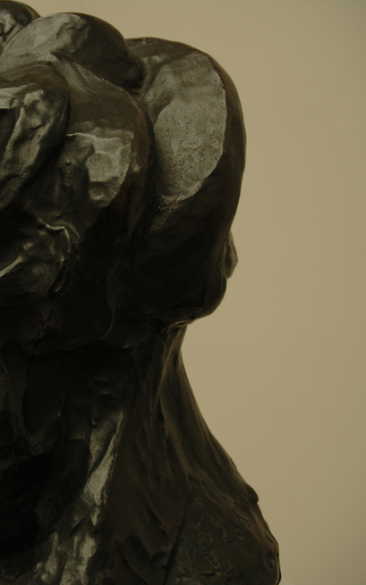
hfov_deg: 29.1
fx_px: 671
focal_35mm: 42
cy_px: 292
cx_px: 23
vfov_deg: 47.2
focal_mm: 18
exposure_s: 1/40
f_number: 3.5
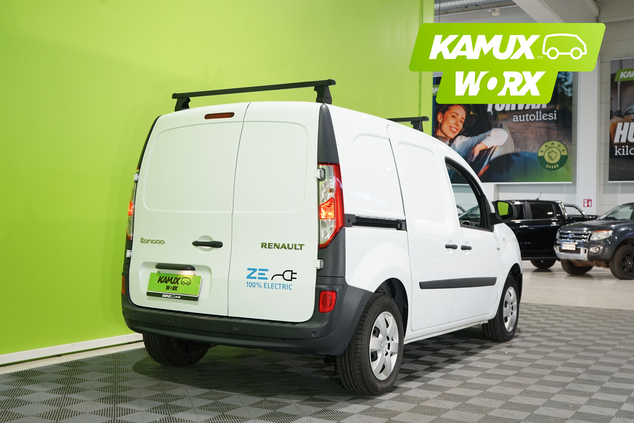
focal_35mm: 41
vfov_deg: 32.6
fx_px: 722
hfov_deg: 47.4
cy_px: 212
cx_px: 317
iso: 800
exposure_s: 1/30
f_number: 5.6
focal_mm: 41
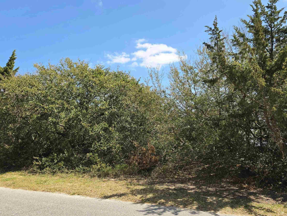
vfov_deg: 44.1
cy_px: 117
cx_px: 145
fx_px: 265
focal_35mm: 32
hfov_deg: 56.8
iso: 64
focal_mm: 6.5
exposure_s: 1/10000
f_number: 1.4
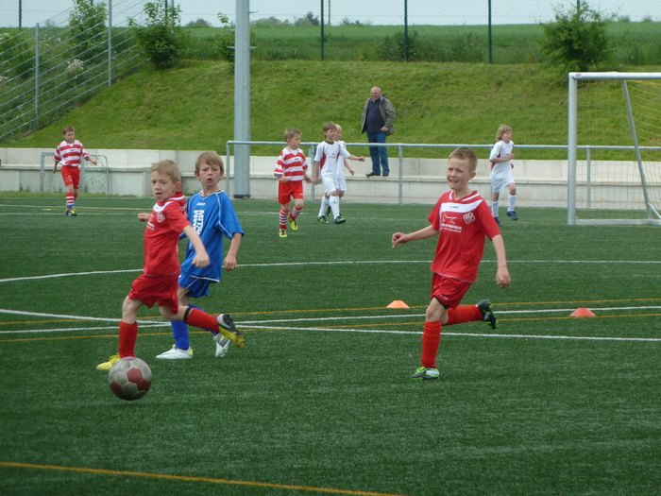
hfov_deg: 6.6
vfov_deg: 5.0
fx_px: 5729
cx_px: 330
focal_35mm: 300
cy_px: 248
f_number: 4.9
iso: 160
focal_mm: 49.2
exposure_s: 1/500
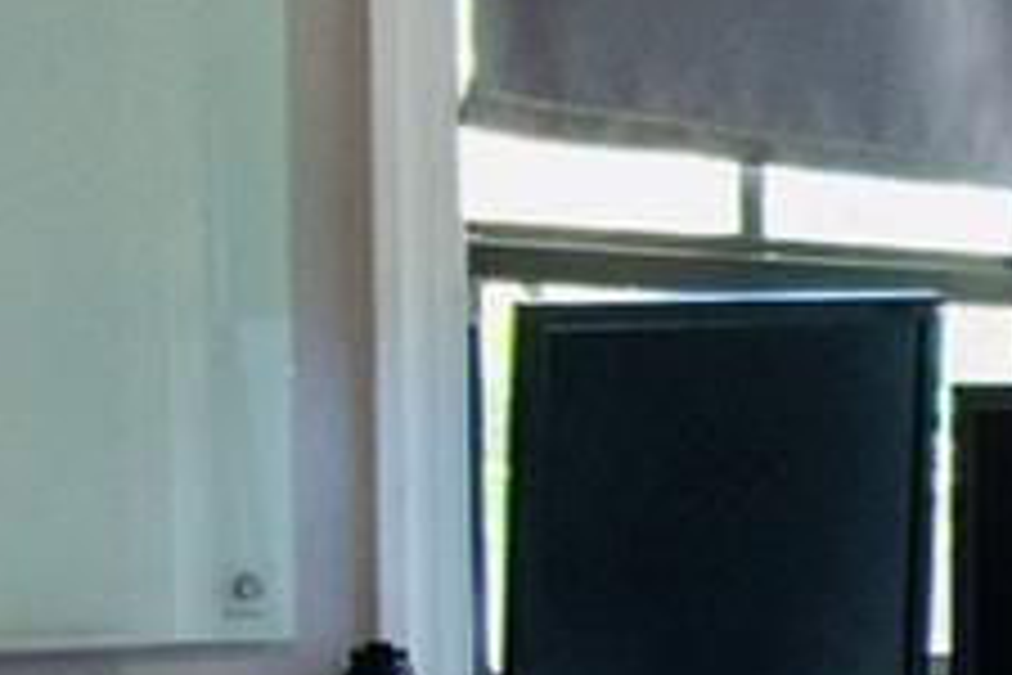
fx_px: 3598
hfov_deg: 14.8
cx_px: 1543
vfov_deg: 10.6
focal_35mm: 128
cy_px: 616
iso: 640
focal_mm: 12
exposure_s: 1/60
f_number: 4
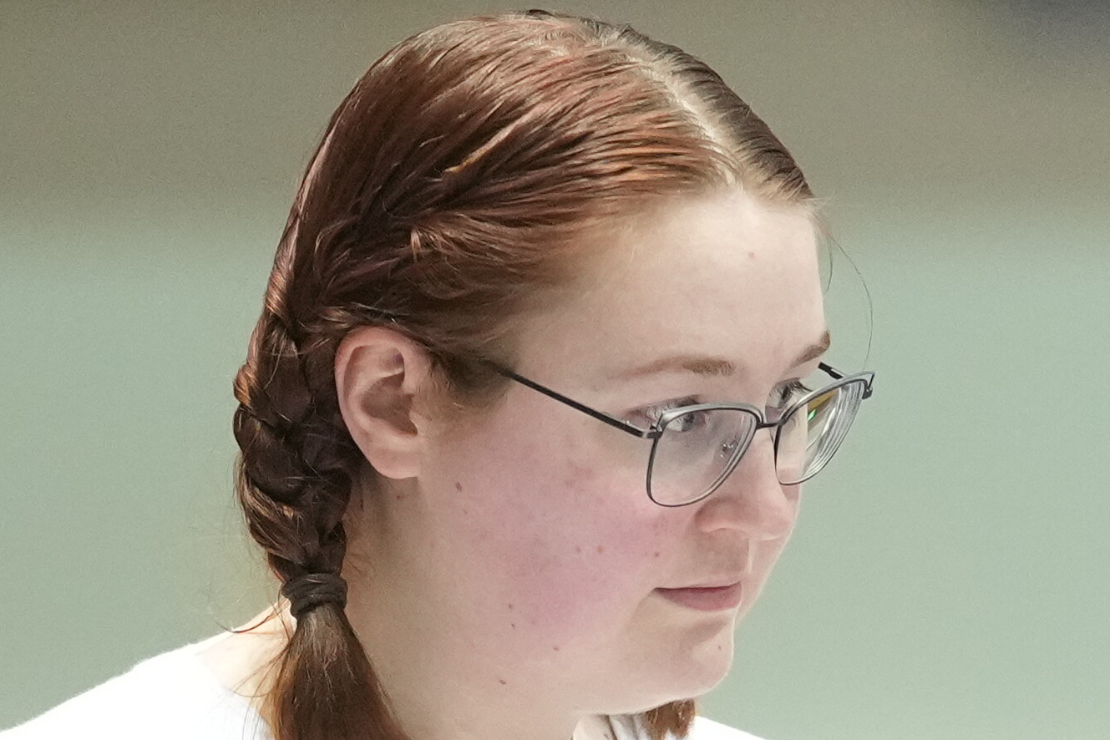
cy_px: 1284
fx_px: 23925
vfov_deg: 1.8
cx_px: 1728
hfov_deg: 2.7
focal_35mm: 776
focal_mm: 135
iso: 3200
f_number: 1.8
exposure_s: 1/250
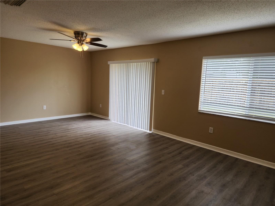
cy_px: 103
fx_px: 183
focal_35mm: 23
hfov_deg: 73.9
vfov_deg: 58.9
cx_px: 138
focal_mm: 6.4
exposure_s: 1/120
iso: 32
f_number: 1.8
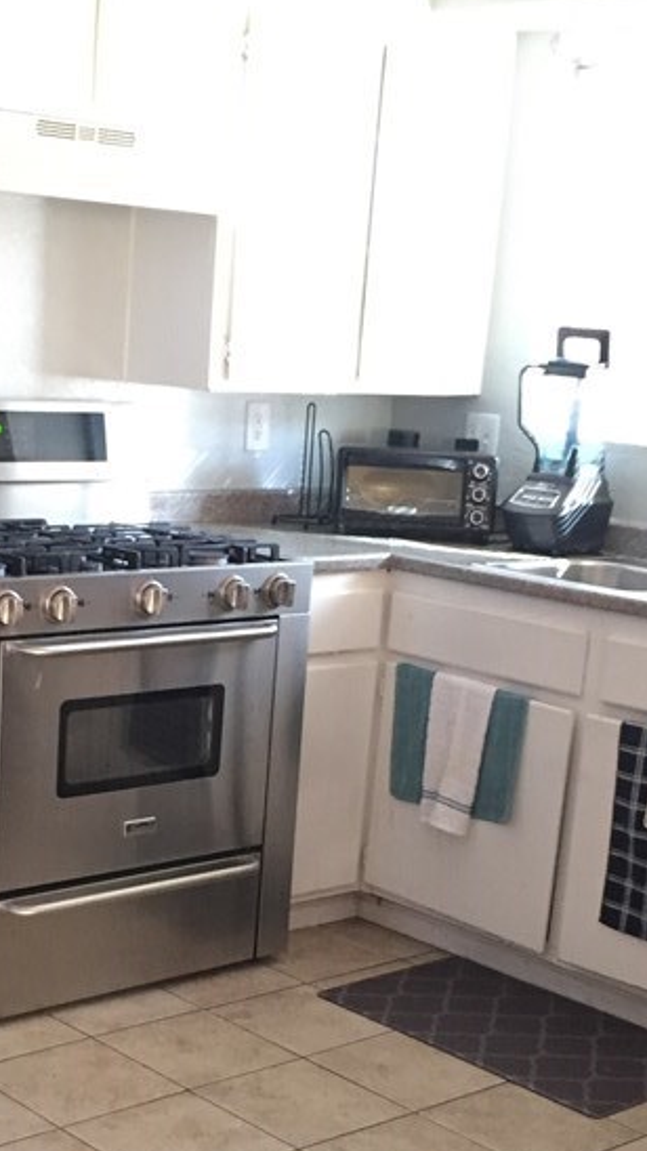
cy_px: 779
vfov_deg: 35.1
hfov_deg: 20.2
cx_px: 179
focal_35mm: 59
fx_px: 1801
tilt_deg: -13.9
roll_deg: -4.0
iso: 250
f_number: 2.2
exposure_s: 1/17
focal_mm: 4.15
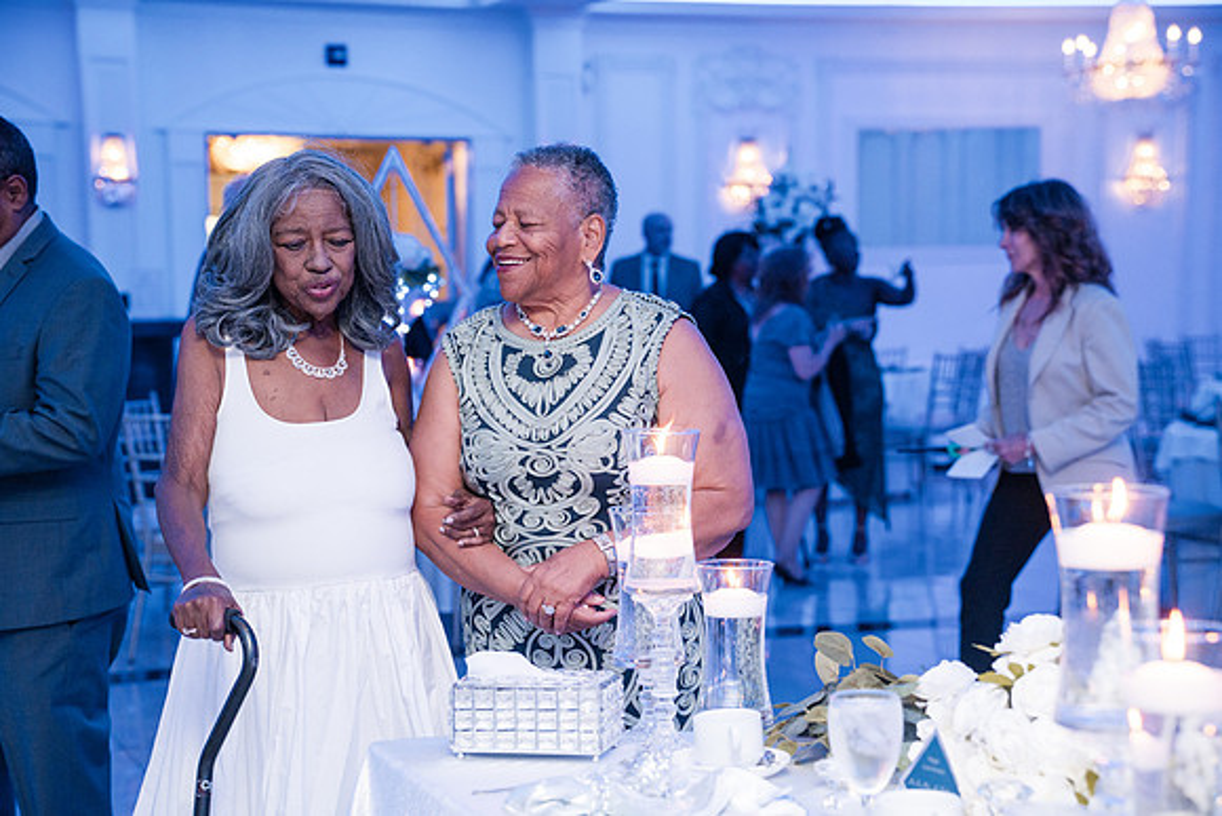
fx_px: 2411
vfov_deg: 19.2
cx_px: 611
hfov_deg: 28.4
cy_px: 408
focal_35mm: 71
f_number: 4
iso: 4000
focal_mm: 71
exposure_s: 1/250
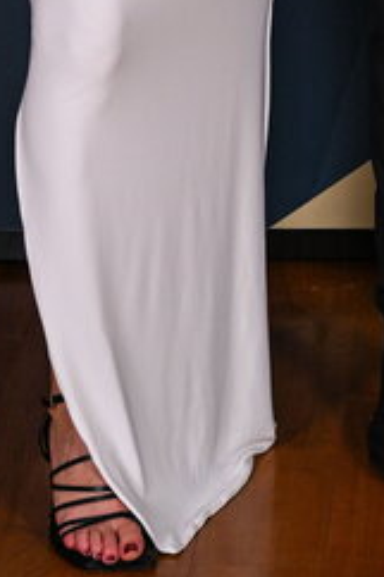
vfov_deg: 9.7
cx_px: 592
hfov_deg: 6.7
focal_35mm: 203
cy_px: -432
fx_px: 3252
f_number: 3.5
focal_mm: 48
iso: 400
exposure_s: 1/400
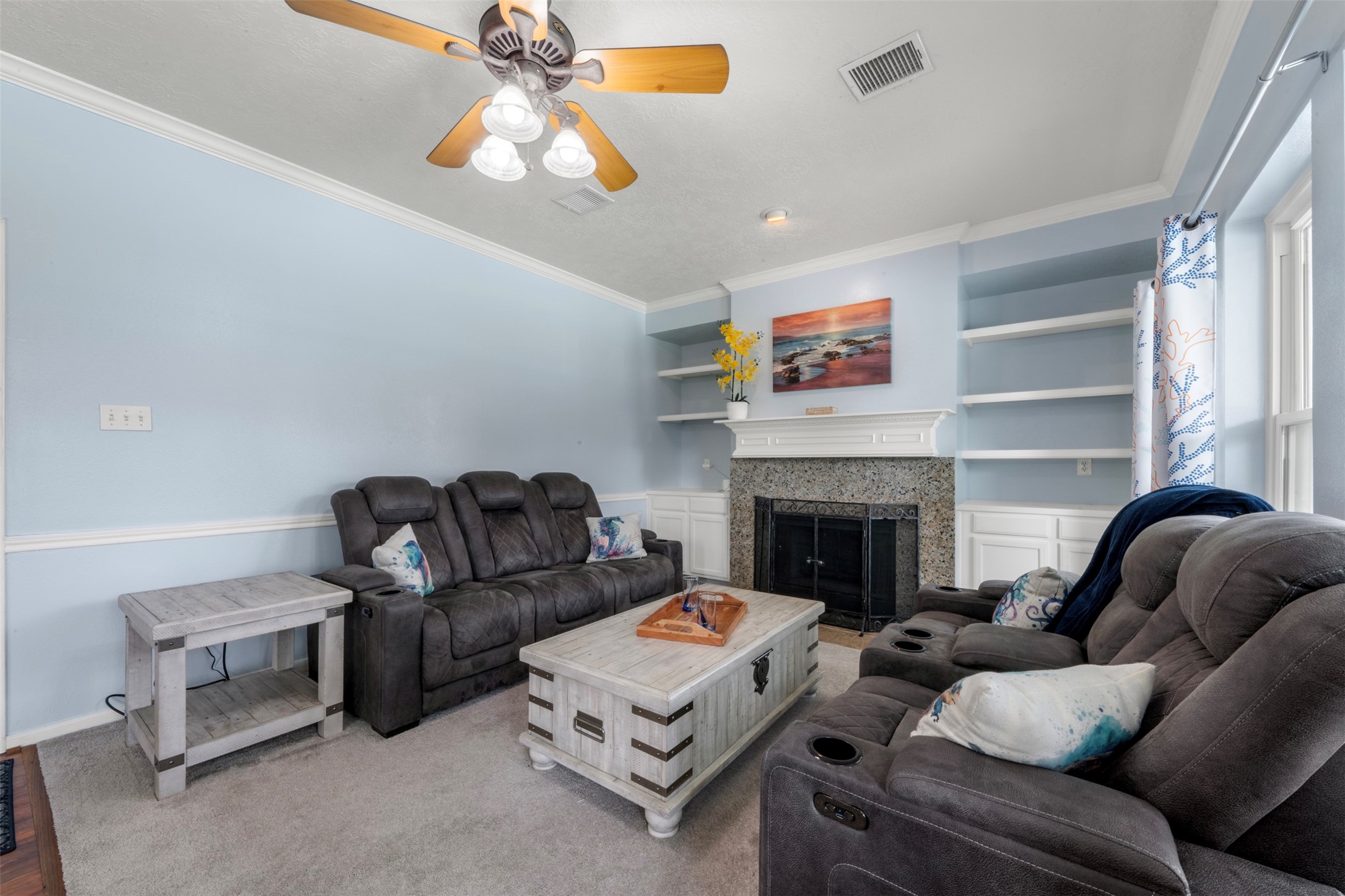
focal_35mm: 14
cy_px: 448
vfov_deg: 81.2
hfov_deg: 104.3
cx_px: 672
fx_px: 523
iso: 250
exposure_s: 6
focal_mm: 14
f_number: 9
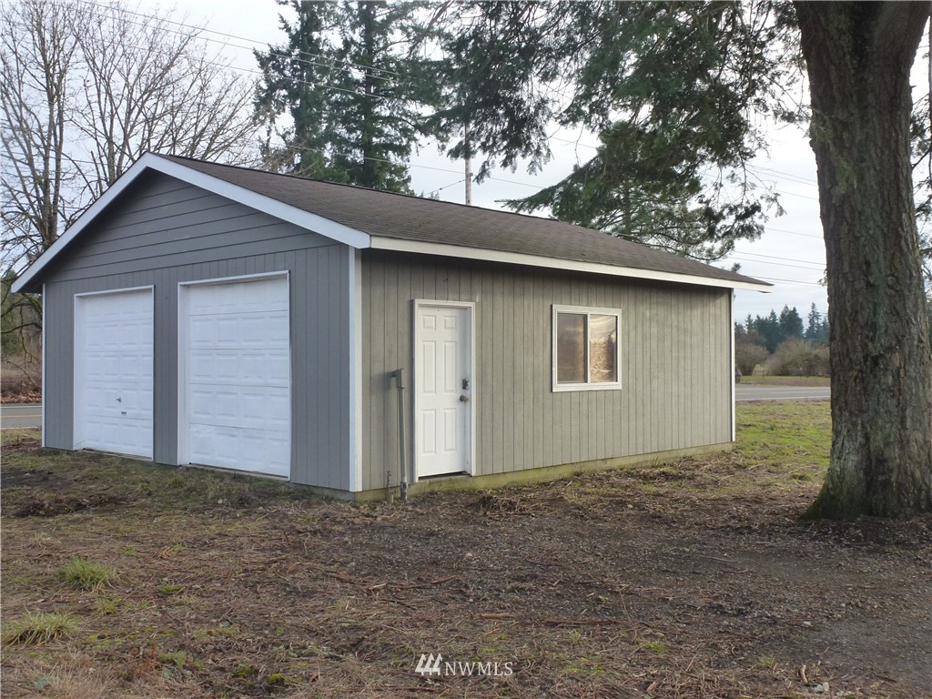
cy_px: 350
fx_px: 969
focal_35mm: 36
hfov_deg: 51.4
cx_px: 466
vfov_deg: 39.7
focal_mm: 6.4
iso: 160
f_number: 4
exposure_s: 1/160
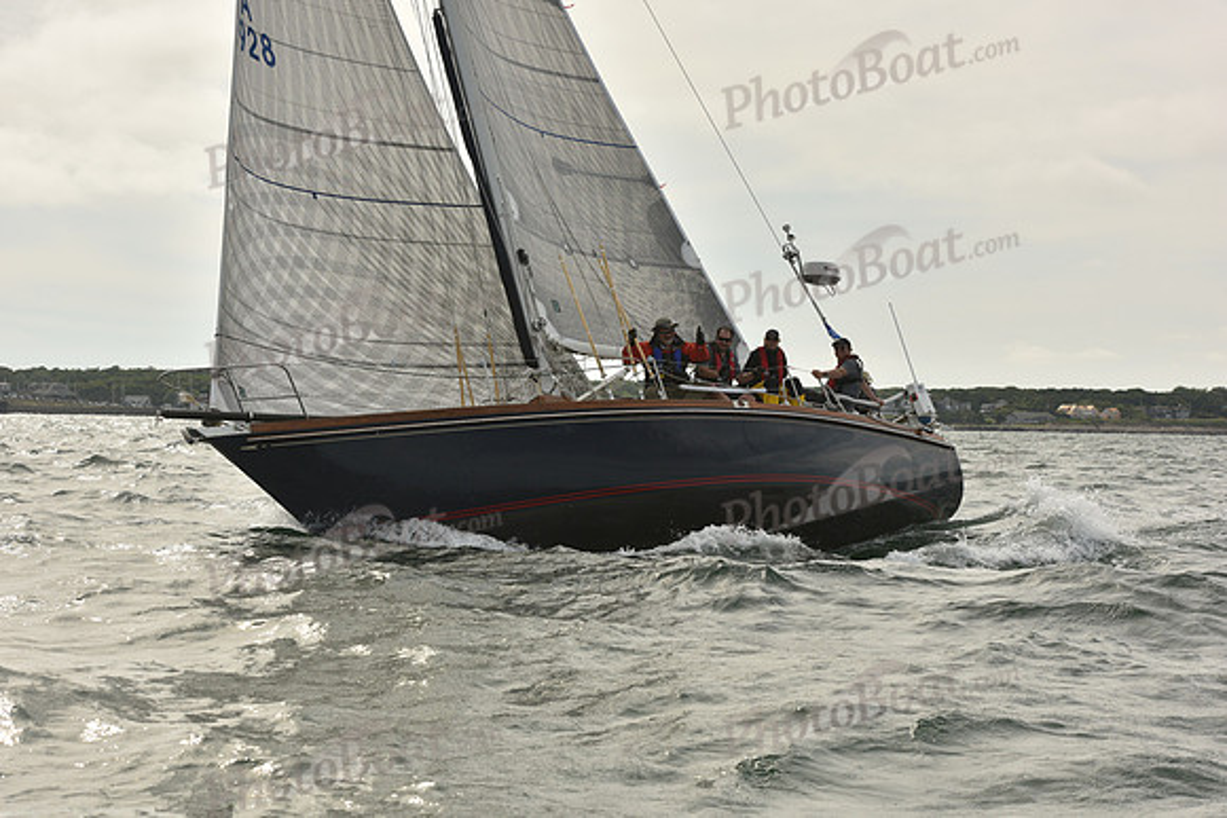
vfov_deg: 15.9
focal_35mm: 86
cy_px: 409
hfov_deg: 23.6
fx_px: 2932
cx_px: 614
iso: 320
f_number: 9
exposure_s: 1/1250
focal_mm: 86
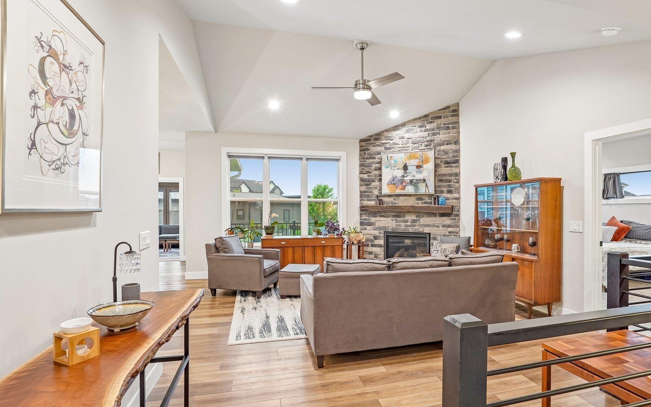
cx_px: 347
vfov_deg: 65.0
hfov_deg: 91.0
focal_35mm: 18
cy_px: 207
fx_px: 319
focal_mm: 16
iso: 400
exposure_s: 1/5
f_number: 8
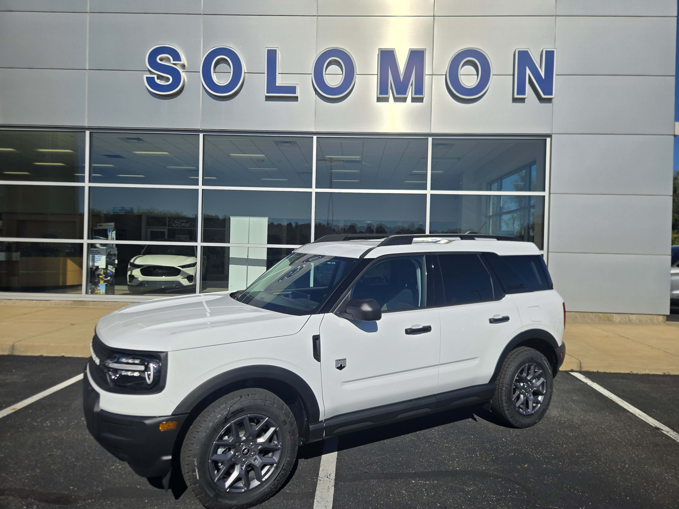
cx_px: 340
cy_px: 254
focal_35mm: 23
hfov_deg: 73.9
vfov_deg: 58.9
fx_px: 451
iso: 25
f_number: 1.8
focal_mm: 5.4
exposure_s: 1/7325
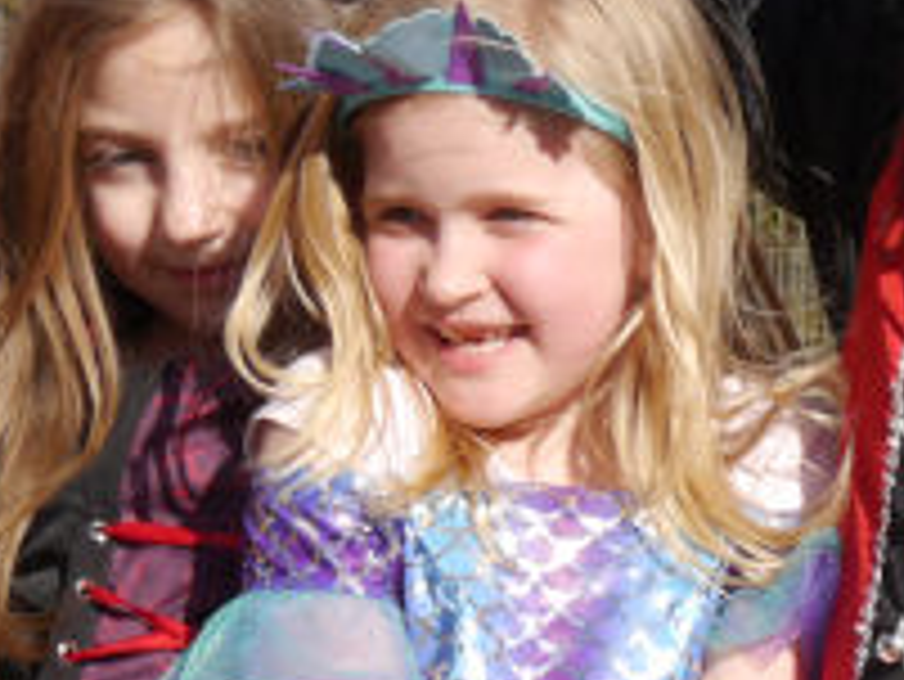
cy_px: 5
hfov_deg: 8.2
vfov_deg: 6.2
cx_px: 1232
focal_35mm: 239
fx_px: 6245
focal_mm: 30
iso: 160
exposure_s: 1/320
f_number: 8
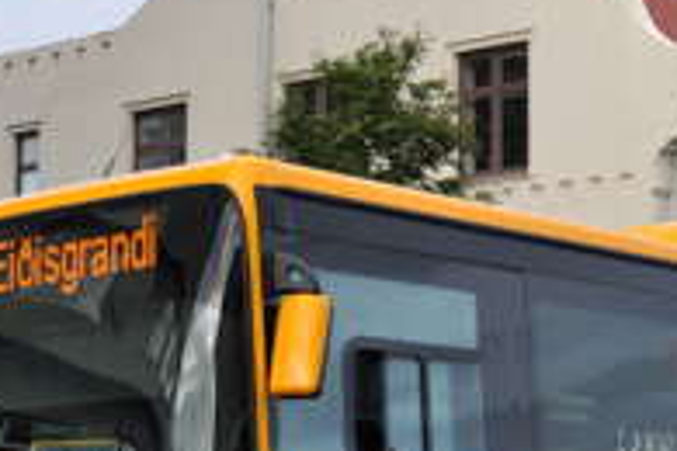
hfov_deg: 18.3
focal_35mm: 111
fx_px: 2087
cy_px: 337
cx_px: 517
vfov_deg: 12.3
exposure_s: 1/2000
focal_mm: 24
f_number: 2.8
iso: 280
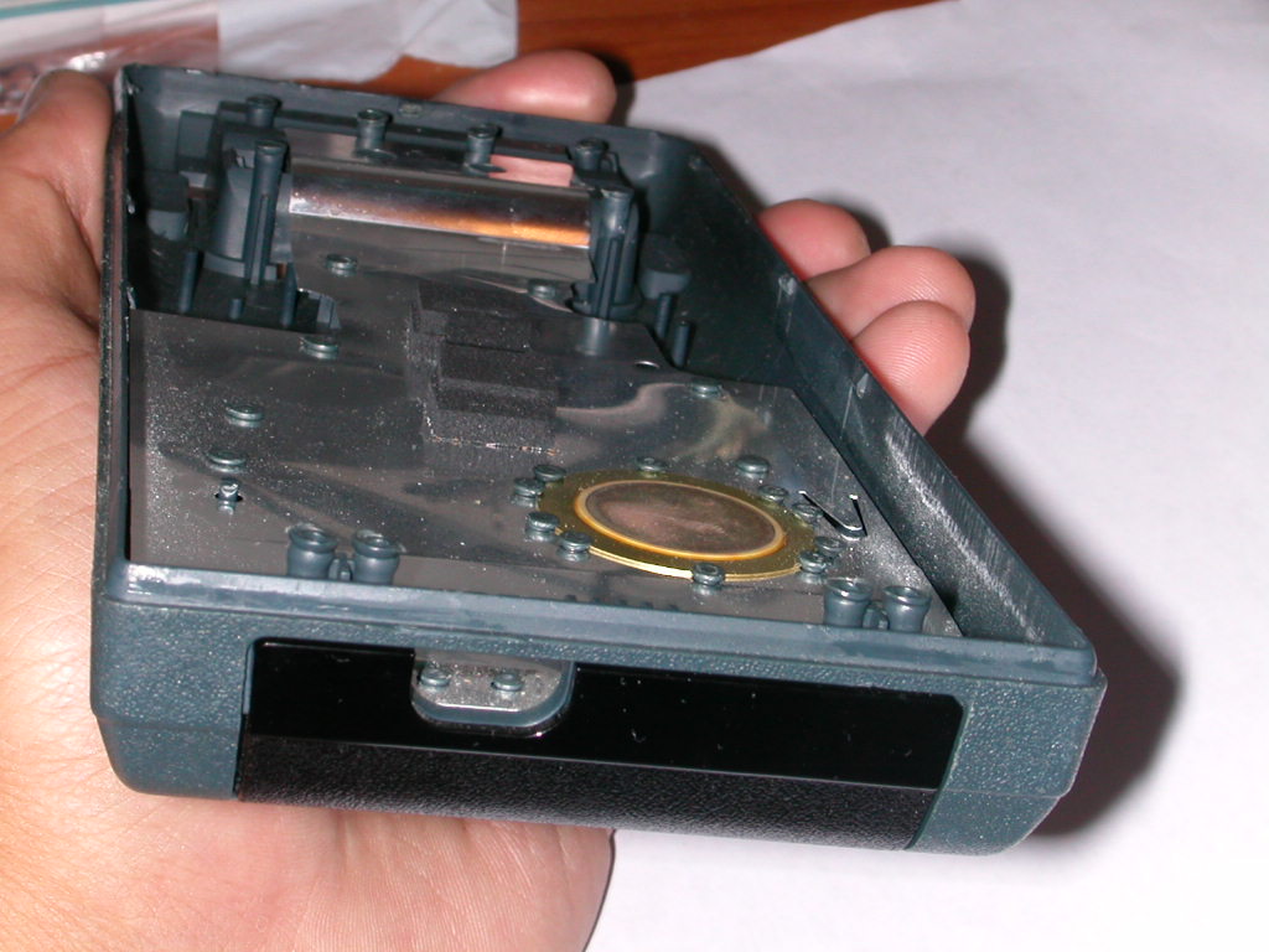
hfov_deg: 25.3
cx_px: 634
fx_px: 2823
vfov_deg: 19.1
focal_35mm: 77
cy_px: 476
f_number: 6.6
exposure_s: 1/59.9
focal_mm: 11.8
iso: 100
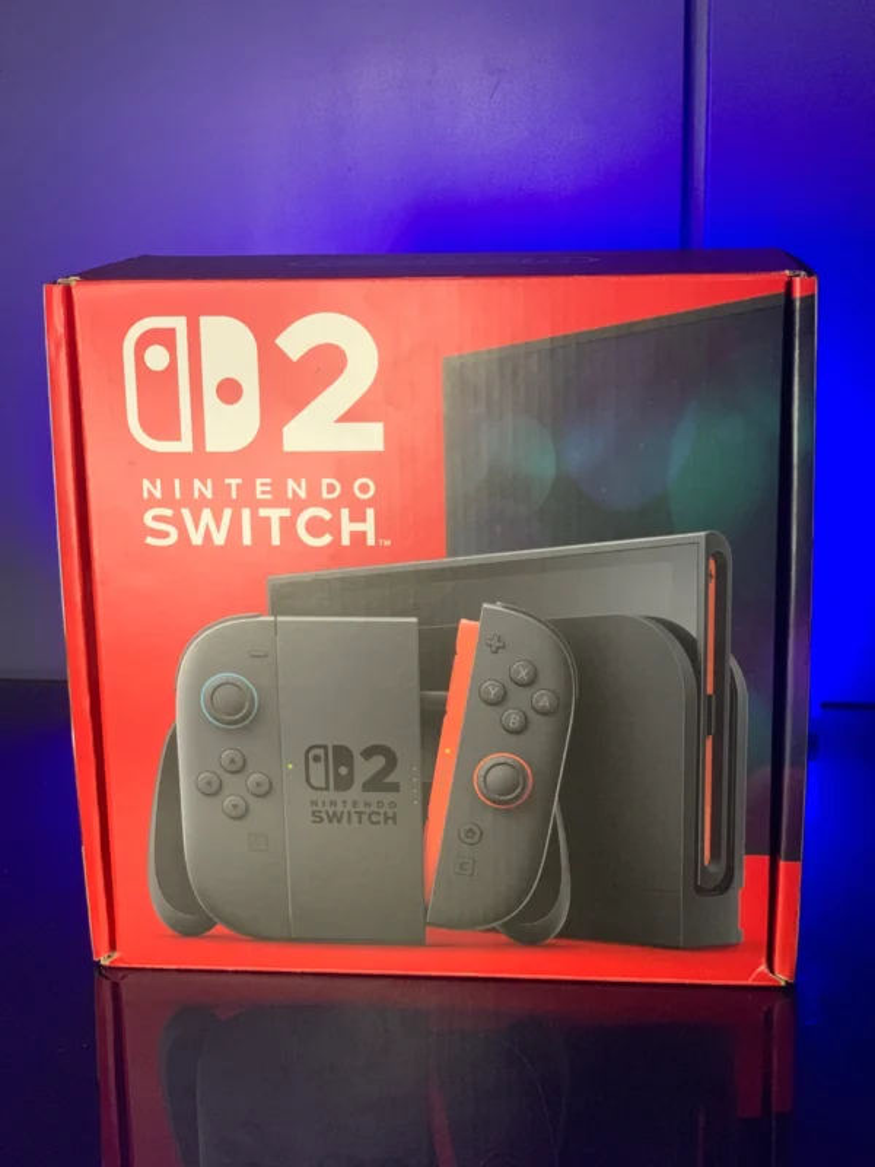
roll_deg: +0.4
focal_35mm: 52
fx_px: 1753
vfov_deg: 36.8
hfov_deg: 28.0
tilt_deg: -14.2
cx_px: 438
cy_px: 584
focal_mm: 6
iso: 400
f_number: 2.4
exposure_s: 1/60
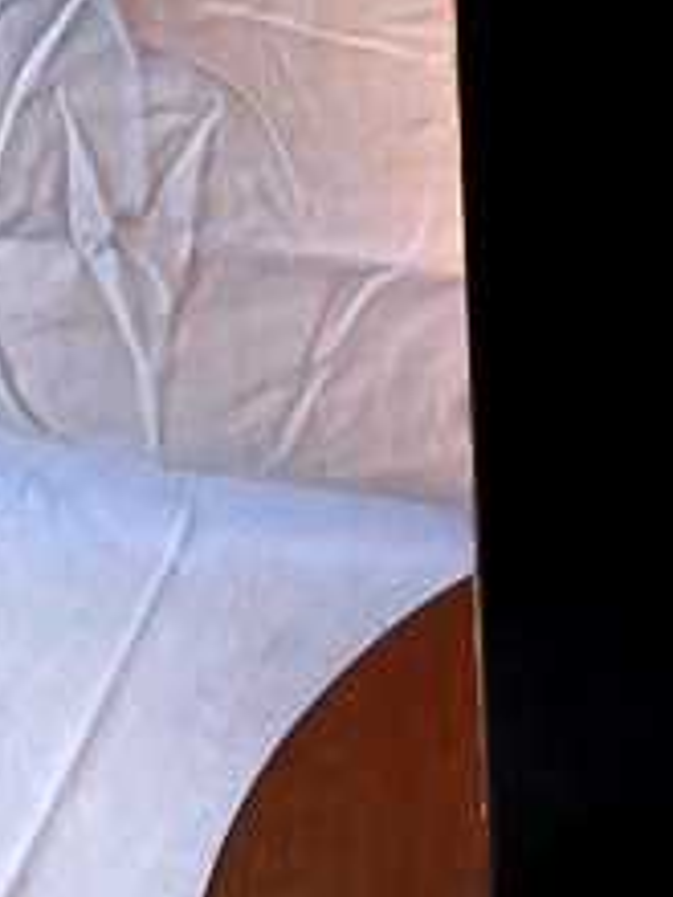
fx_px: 3681
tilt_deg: -27.5
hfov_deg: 10.3
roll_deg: -1.5
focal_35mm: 142
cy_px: -991
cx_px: 824
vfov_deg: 12.1
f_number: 1.6
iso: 80
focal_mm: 5.1
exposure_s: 1/100
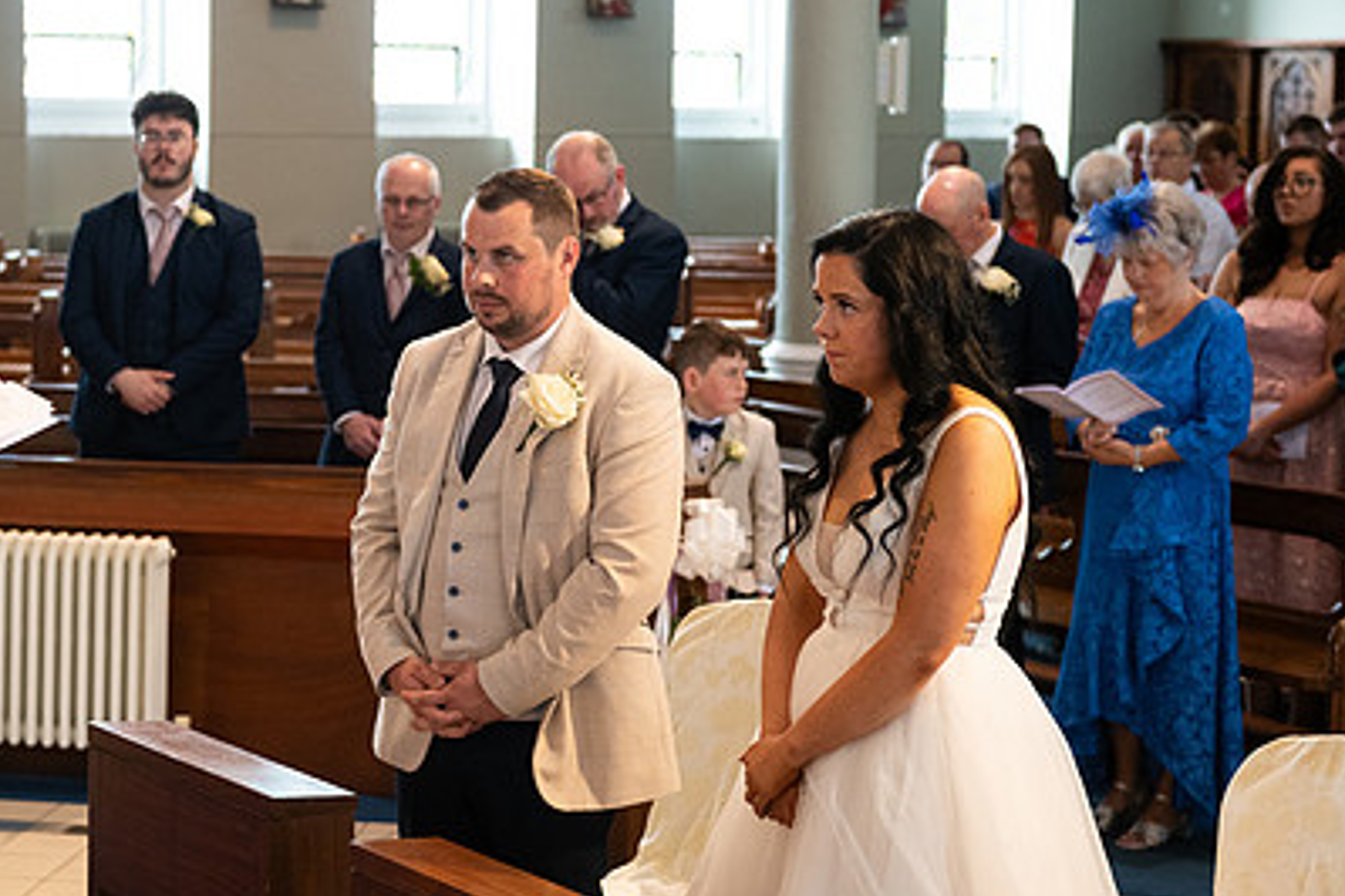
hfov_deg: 25.2
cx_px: 405
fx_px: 2989
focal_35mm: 80
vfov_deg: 17.0
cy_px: 312
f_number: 3.5
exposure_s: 1/160
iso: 800
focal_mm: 55
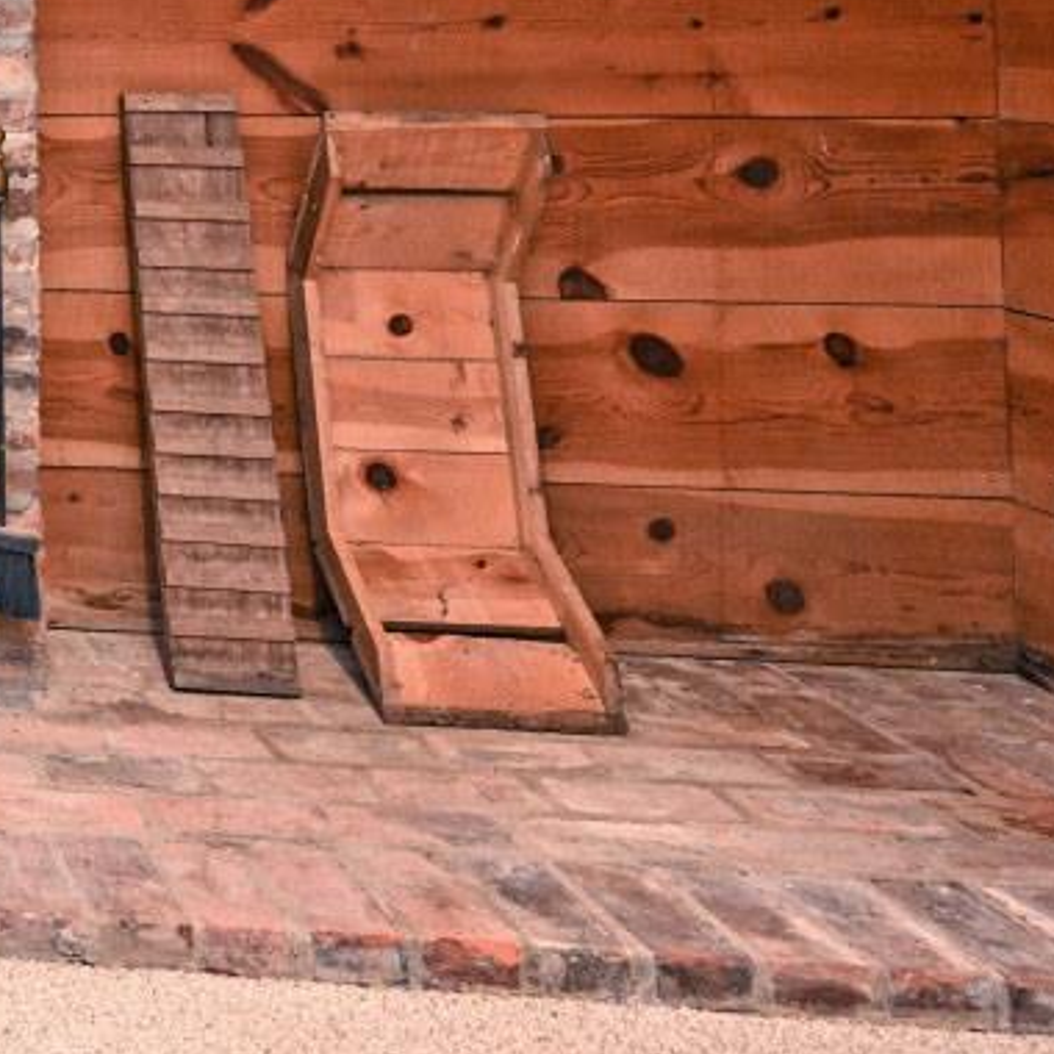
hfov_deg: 24.4
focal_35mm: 47
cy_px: -33
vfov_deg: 32.7
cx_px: -666
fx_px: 1619
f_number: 4
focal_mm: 14
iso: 3200
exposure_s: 1/60
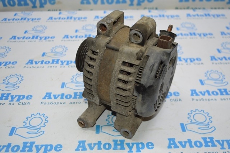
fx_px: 249
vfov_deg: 34.1
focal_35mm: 39
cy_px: 76
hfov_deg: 49.6
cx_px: 115
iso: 400
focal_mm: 26
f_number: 4
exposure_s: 1/80
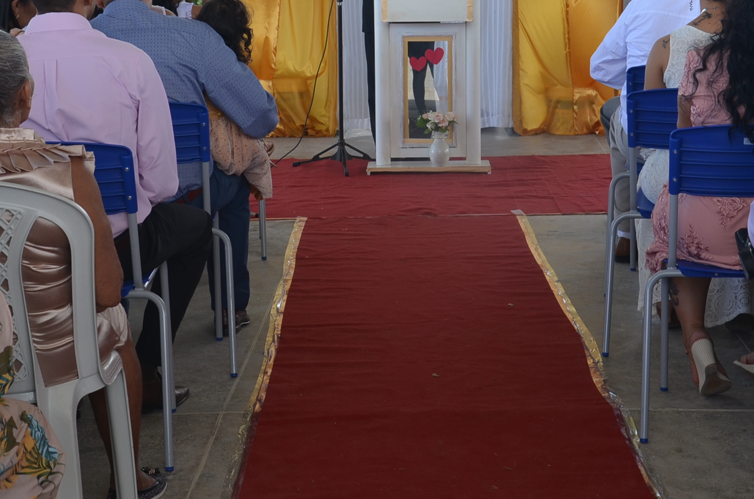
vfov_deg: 16.3
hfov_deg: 24.5
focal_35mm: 83
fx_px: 1735
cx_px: 406
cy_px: 151
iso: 200
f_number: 7.1
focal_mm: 30
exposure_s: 1/200
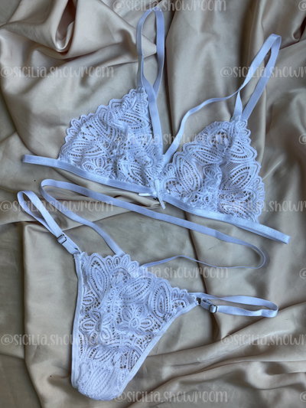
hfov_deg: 53.1
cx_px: 153
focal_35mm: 26
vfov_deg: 67.3
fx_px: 306
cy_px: 204
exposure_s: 1/130
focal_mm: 5.1
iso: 32
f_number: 1.6
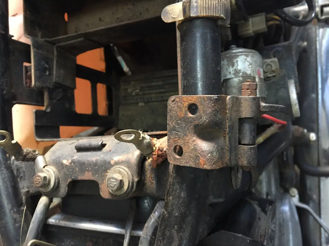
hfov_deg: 61.7
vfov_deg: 48.2
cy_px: 123
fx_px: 276
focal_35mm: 29
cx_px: 164
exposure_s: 1/17
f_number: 2.2
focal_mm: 4.15
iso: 250
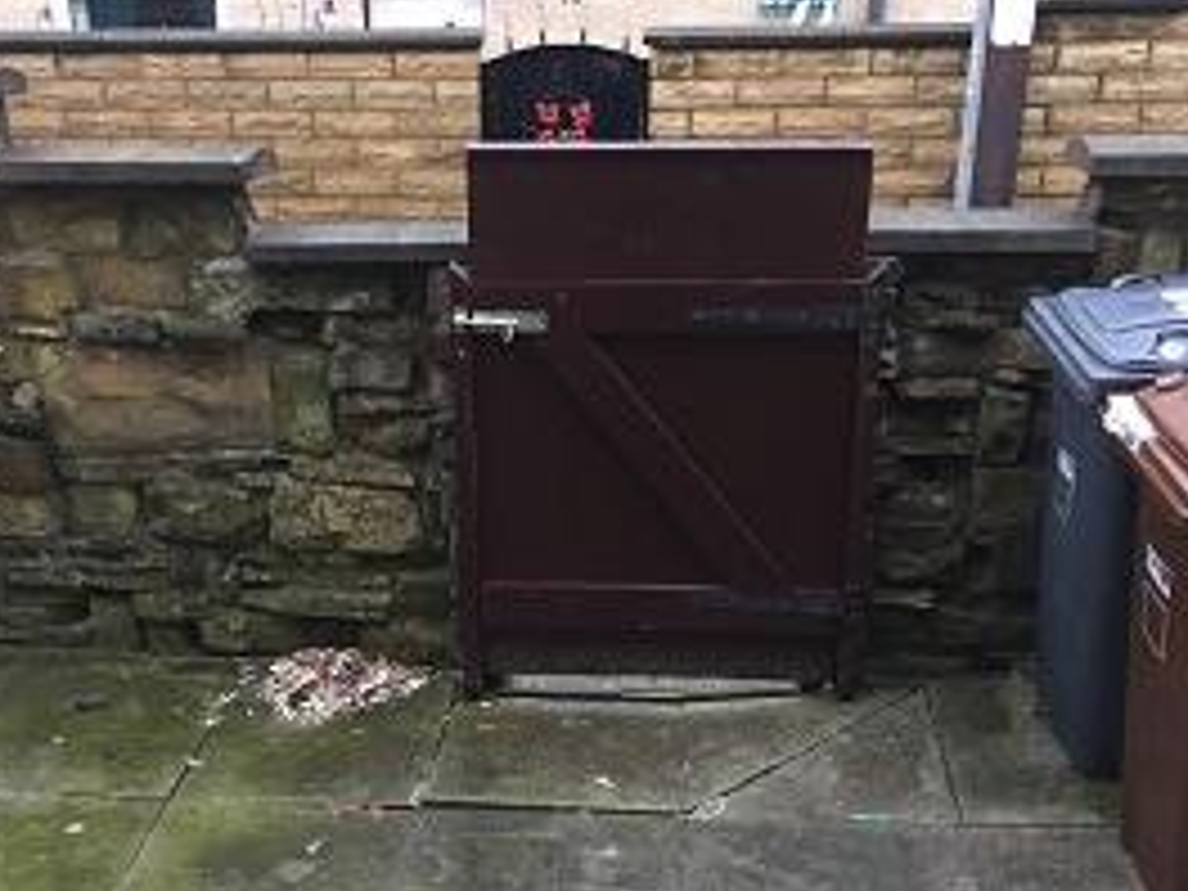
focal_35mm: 44
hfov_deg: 42.8
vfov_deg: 32.7
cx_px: 513
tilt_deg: -24.4
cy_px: 572
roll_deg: +1.4
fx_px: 1510
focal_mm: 4.15
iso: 40
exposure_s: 1/33
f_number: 2.2
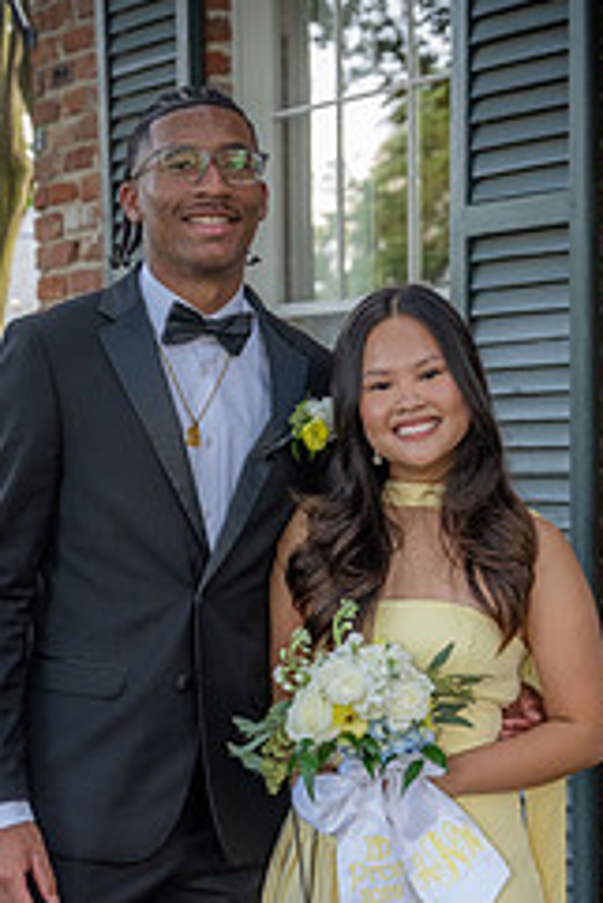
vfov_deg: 20.7
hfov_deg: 14.1
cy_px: 761
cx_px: 322
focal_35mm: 97
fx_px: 2433
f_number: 5
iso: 1250
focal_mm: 52
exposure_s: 1/125
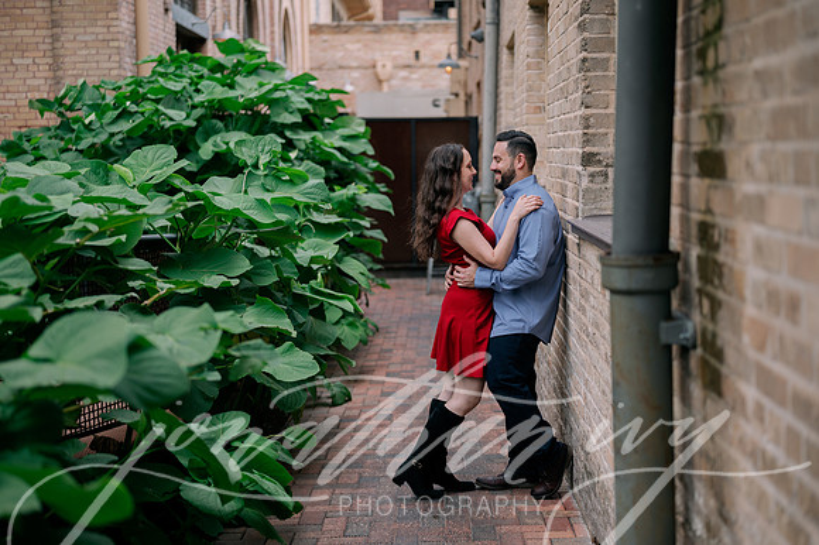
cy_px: 272
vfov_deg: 25.5
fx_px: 1203
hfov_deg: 37.6
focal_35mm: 53
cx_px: 410
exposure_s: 1/160
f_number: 2
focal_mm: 50
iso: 80
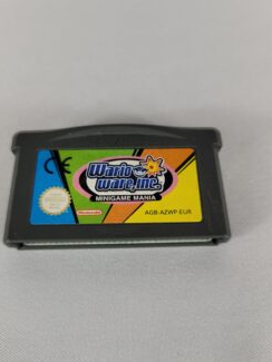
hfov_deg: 44.2
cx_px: 130
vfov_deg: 56.8
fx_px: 335
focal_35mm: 32
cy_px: 188
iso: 40
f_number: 1.8
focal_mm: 5.4
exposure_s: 1/167
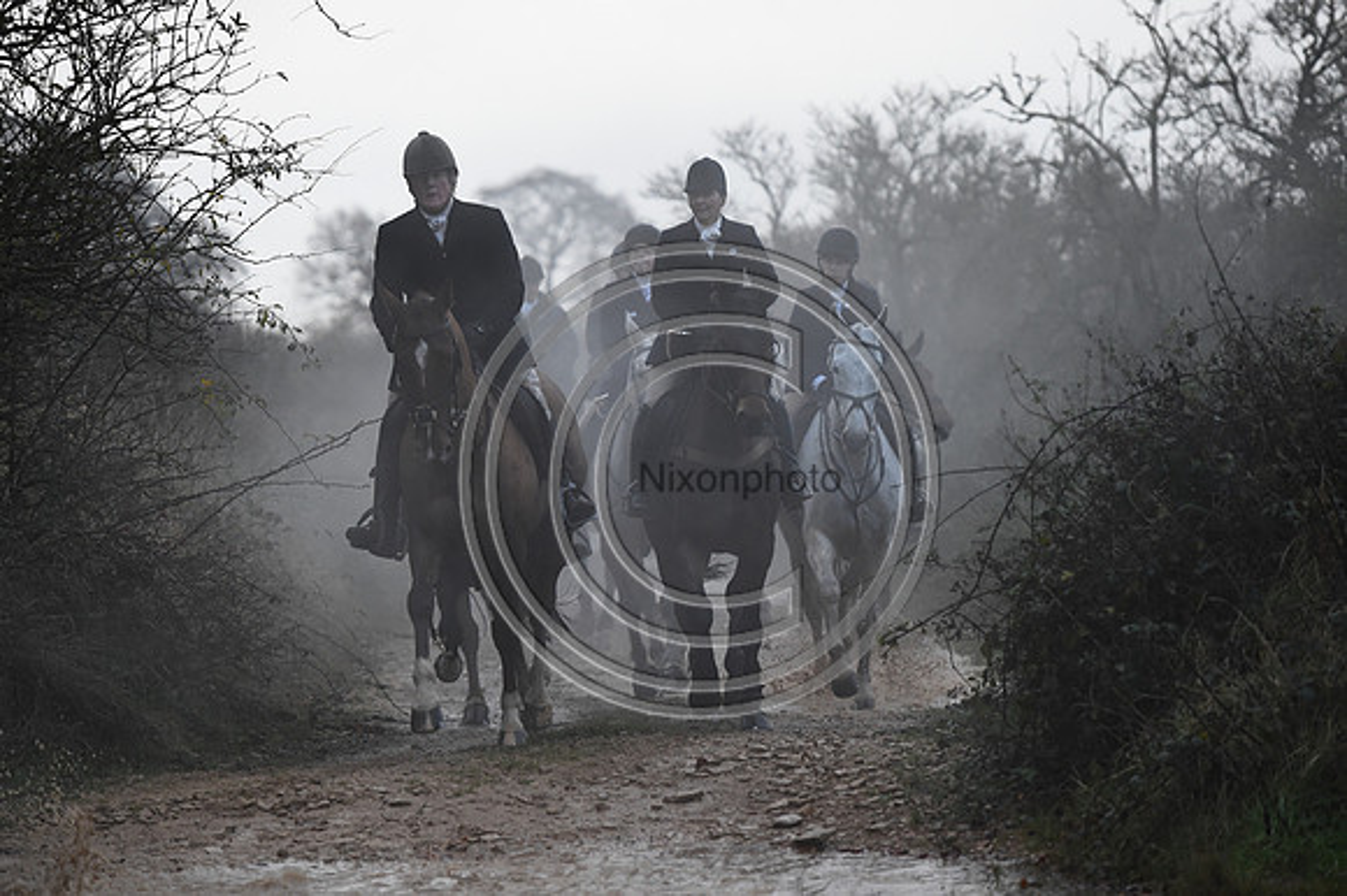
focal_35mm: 155
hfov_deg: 13.3
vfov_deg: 8.8
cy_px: 448
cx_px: 674
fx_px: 5796
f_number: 4
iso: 3200
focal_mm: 155
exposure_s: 1/640
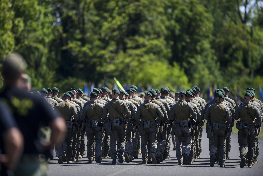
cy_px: 88
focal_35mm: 300
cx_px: 132
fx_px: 2192
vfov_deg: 4.6
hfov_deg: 6.9
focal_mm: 300
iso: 100
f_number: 2.8
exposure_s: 1/3200
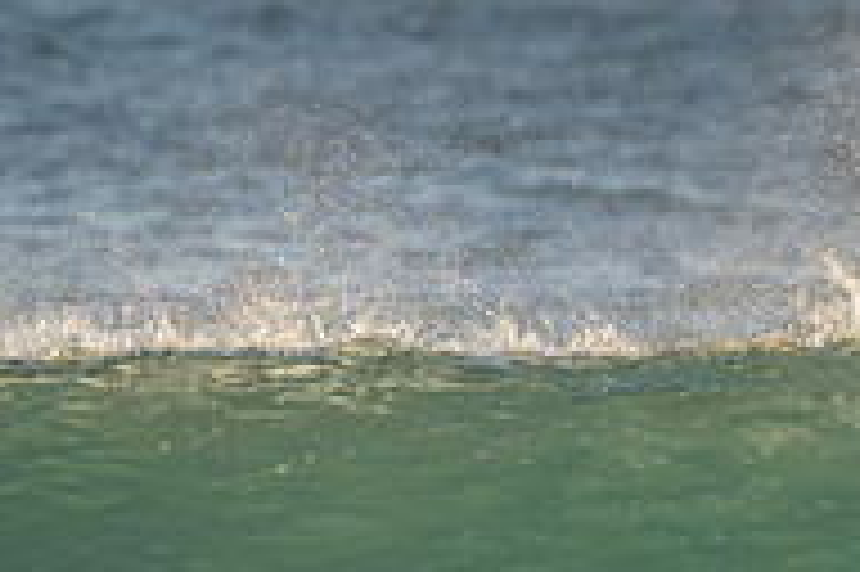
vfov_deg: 0.7
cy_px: 588
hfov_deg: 1.1
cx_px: 1440
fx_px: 44466
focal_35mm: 1863
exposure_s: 1/2000
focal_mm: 500
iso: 360
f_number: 5.6
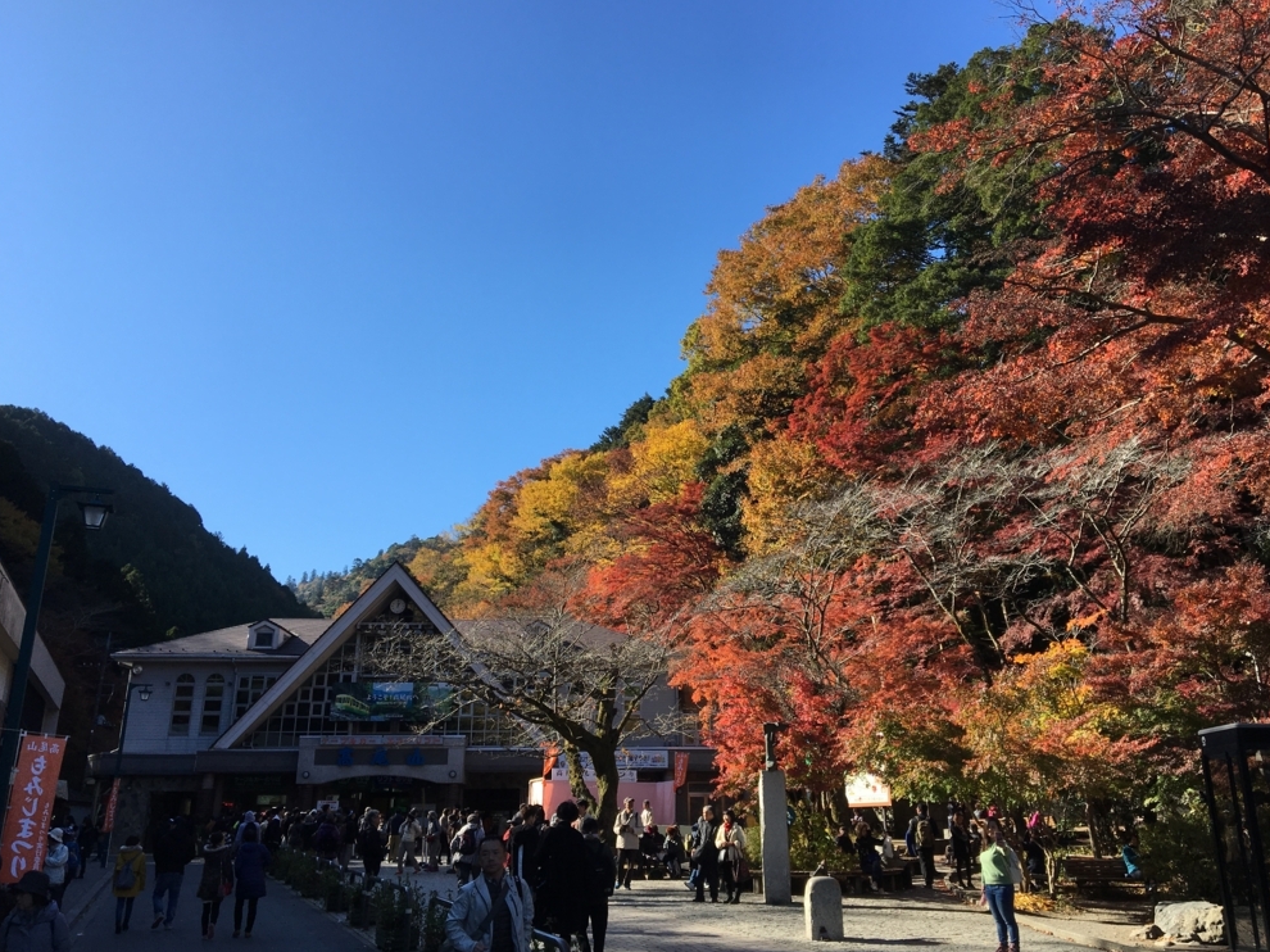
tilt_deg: +19.7
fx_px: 1100
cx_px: 653
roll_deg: -0.3
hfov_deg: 60.0
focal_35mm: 30
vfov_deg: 46.8
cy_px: 472
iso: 25
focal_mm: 4.15
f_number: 2.2
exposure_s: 1/874
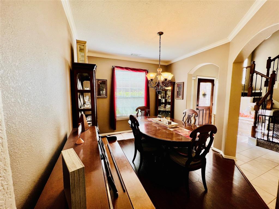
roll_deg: -0.5
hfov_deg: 106.2
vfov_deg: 89.9
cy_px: 104
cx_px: 140
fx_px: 105
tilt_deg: -5.8
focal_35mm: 13
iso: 40
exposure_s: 1/122
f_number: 1.8
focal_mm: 1.57
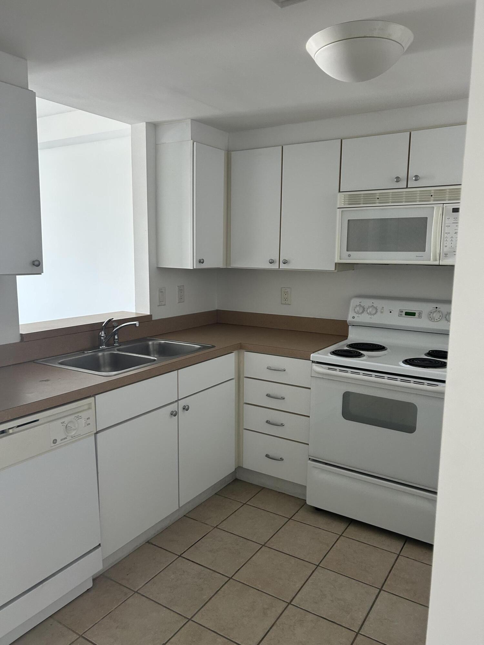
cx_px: 242
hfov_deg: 53.1
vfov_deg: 67.3
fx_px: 485
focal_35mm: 26
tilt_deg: -8.2
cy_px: 322
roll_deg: -1.6
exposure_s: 1/103
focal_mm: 5.7
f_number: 1.5
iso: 125
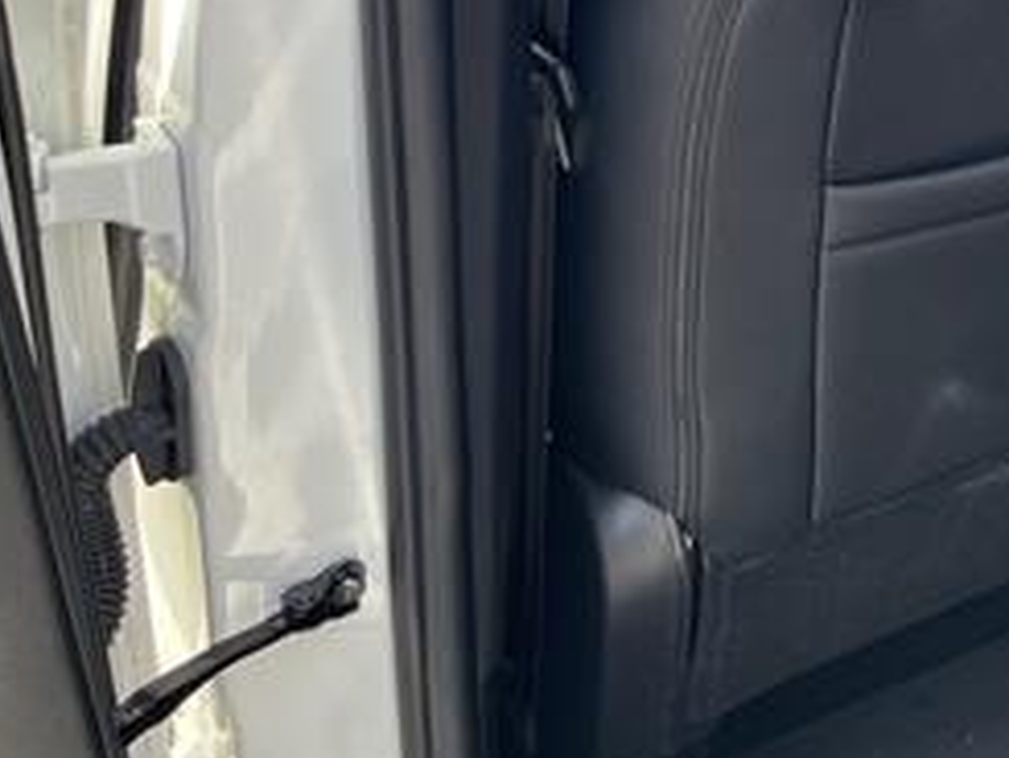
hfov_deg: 25.2
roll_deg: -1.7
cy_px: -74
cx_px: 1268
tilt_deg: -16.9
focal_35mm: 68
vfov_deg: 20.6
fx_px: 1983
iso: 50
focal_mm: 5.1
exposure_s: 1/261
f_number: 1.6
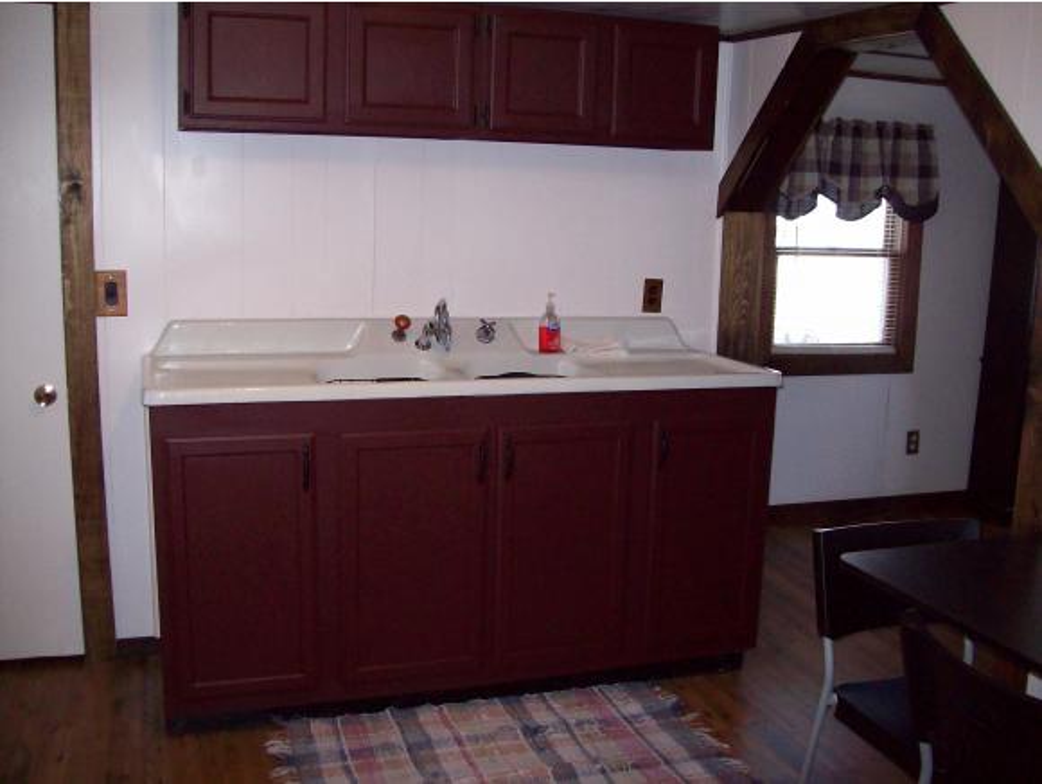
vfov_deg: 39.7
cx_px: 521
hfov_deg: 51.3
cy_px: 392
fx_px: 1085
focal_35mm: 36
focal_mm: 6
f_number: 2.7
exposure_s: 1/64
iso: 200
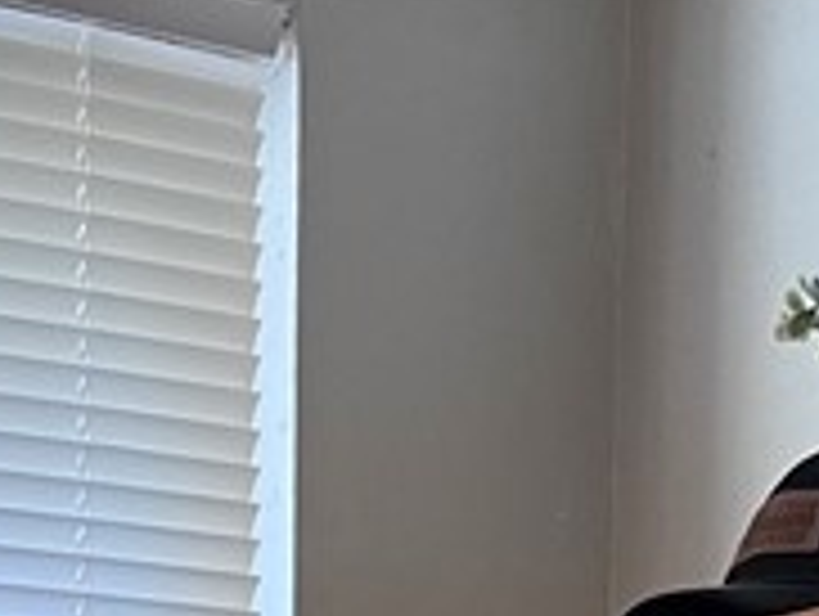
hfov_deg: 13.5
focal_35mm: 146
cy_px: 1700
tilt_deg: -8.0
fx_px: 3459
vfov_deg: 8.8
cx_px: 225
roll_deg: -0.1
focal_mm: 5.1
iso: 125
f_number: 1.6
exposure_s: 1/60
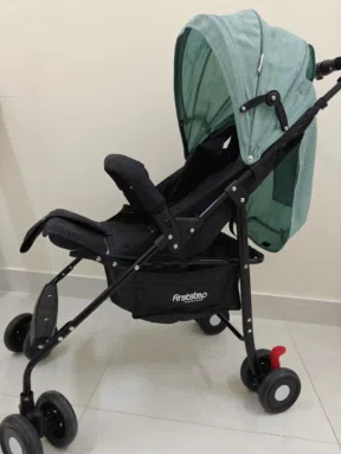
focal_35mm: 24
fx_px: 315
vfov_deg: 71.5
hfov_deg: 56.9
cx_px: 166
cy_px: 223
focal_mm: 6.06
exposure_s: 1/100
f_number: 1.6
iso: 500
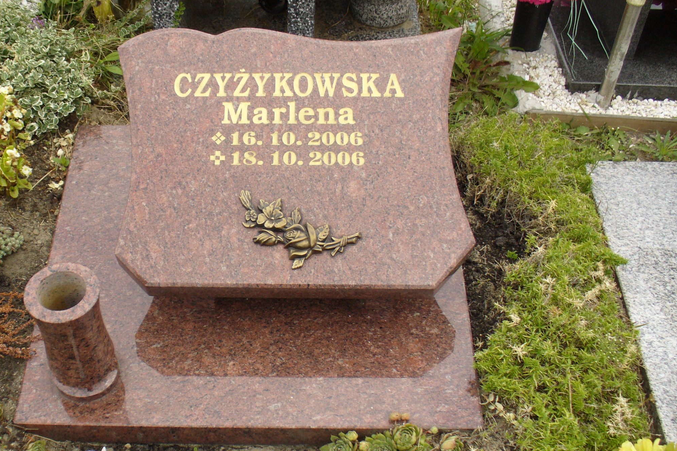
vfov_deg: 27.5
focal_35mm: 49
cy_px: 246
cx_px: 261
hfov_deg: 40.1
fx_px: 921
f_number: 2.8
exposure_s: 1/500
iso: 80
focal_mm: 6.1
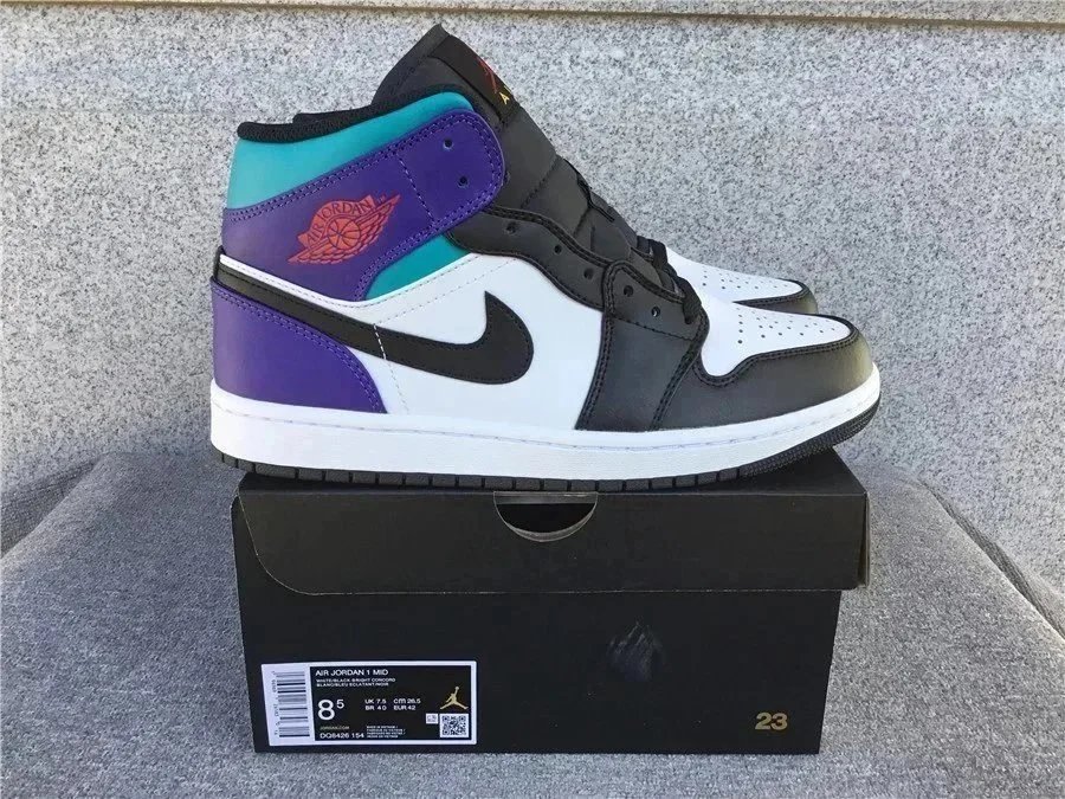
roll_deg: -0.8
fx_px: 954
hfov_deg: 58.4
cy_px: 400
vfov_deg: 45.4
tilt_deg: -18.8
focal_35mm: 31
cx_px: 532
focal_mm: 3.3
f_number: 2.4
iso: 25
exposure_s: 1/252
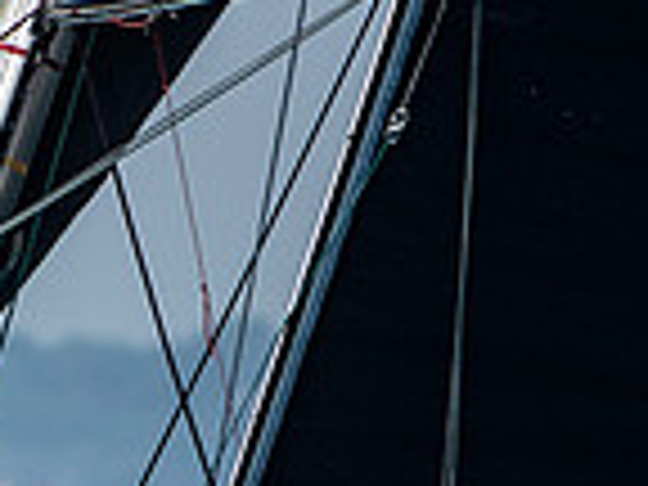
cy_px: 814
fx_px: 41520
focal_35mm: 2218
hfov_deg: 0.9
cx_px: -220
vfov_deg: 0.7
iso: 400
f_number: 5
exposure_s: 1/3200
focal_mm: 340
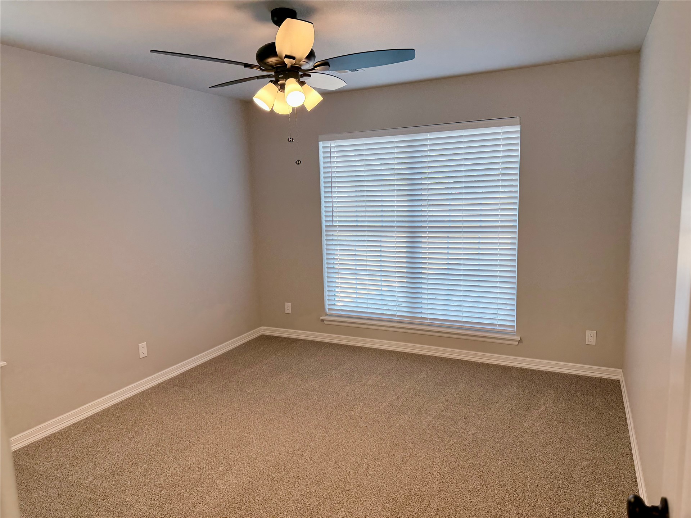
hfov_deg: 71.6
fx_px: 479
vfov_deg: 56.8
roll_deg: +1.7
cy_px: 259
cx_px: 346
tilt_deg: -8.1
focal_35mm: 24
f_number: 1.78
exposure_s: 1/120
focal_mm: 6.76
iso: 100
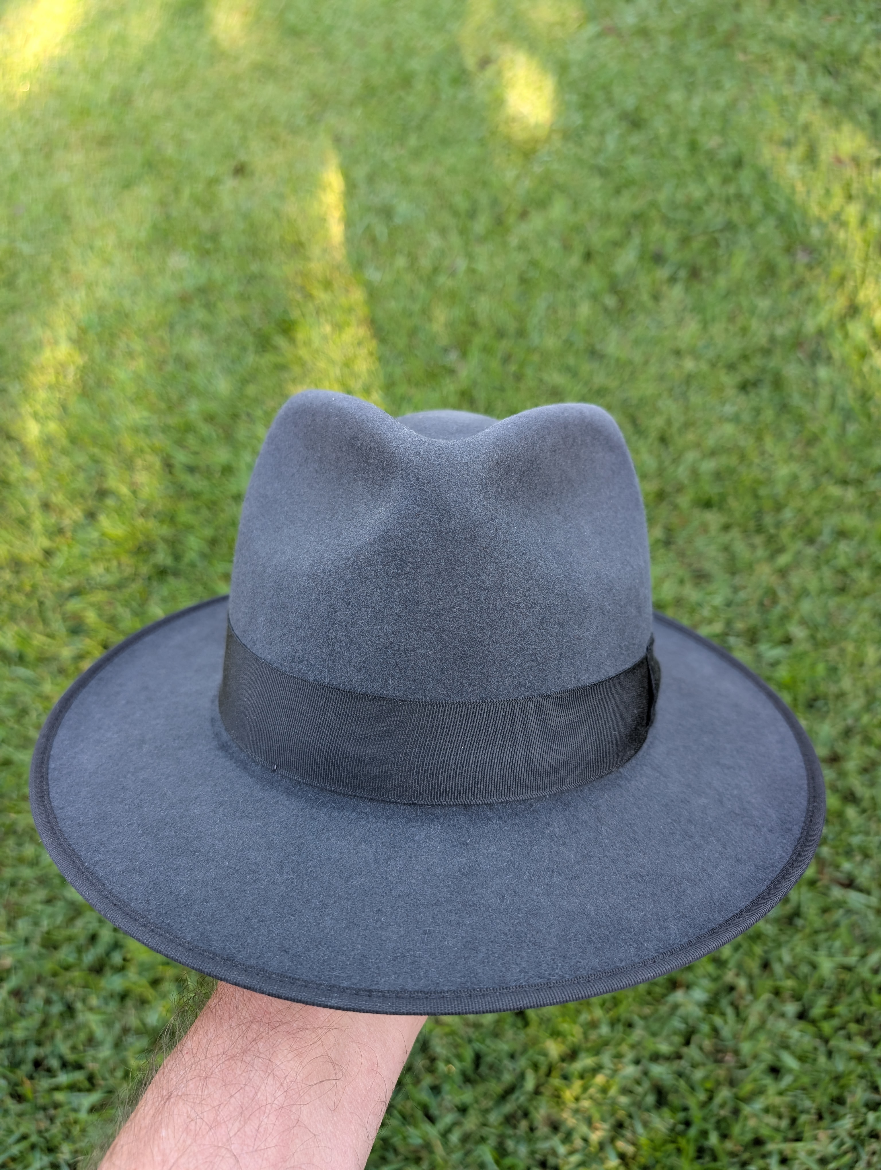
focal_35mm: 24
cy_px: 585
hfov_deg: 56.9
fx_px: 812
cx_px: 440
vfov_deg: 71.5
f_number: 1.68
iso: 51
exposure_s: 1/89.7
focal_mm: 6.9
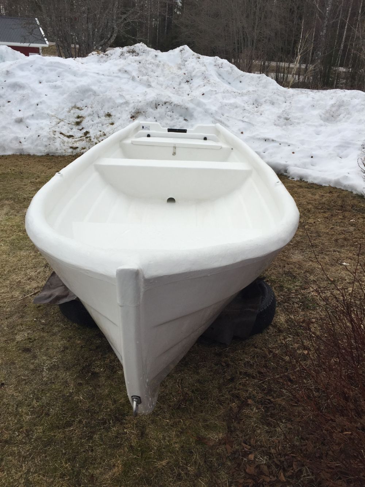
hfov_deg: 48.2
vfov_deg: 61.7
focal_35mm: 29
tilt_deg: -25.6
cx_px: 182
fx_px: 408
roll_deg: -3.8
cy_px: 244
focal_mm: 4.15
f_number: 2.2
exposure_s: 1/2198
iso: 32
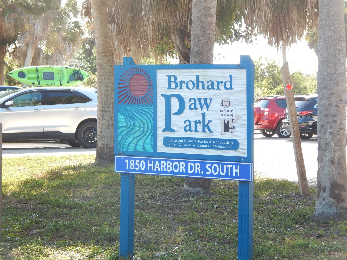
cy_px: 130
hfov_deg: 23.0
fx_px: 852
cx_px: 174
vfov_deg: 17.4
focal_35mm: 85
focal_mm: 15.3
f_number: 4.3
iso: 200
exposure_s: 1/200
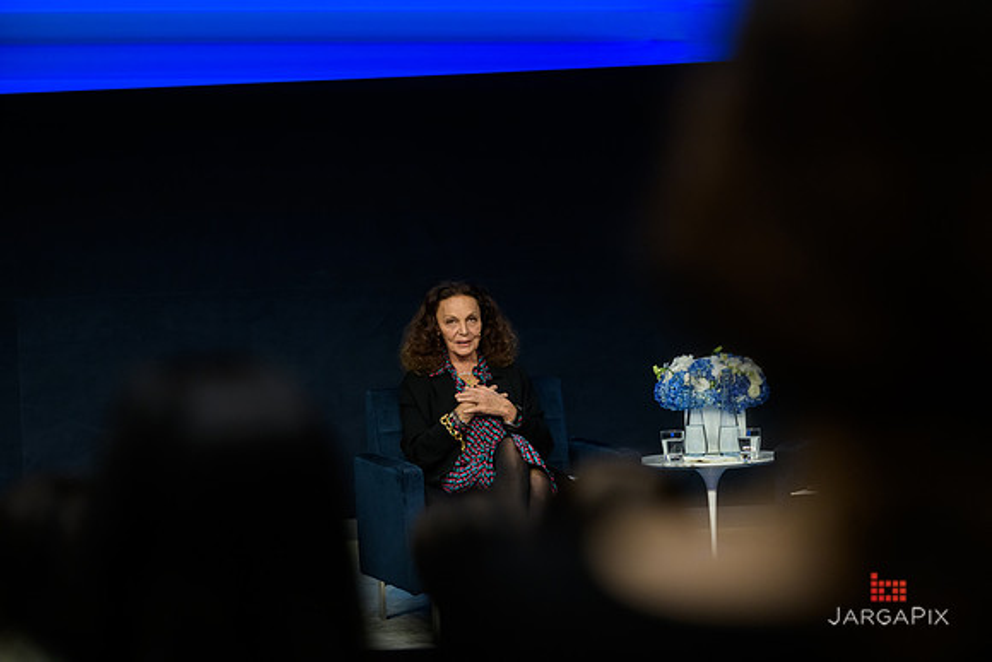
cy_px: 331
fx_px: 3721
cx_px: 496
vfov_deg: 10.2
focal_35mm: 135
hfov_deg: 15.2
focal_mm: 135
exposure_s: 1/200
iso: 1000
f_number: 3.2
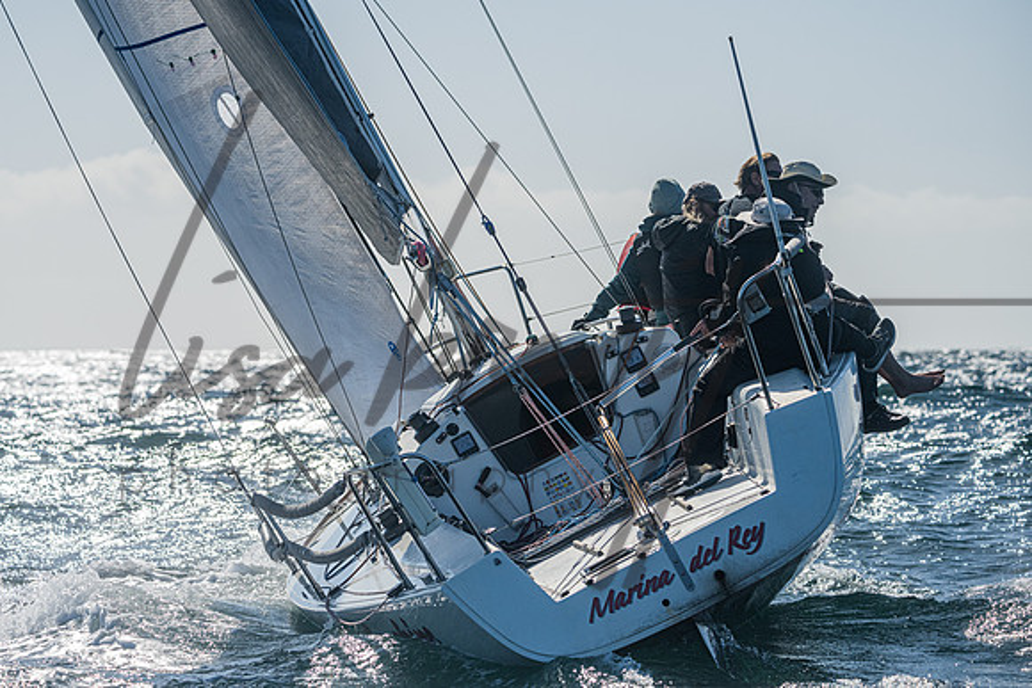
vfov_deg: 7.0
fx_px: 5615
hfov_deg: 10.5
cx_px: 462
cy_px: 315
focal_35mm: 196
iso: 400
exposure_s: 1/5000
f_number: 6.3
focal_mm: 175
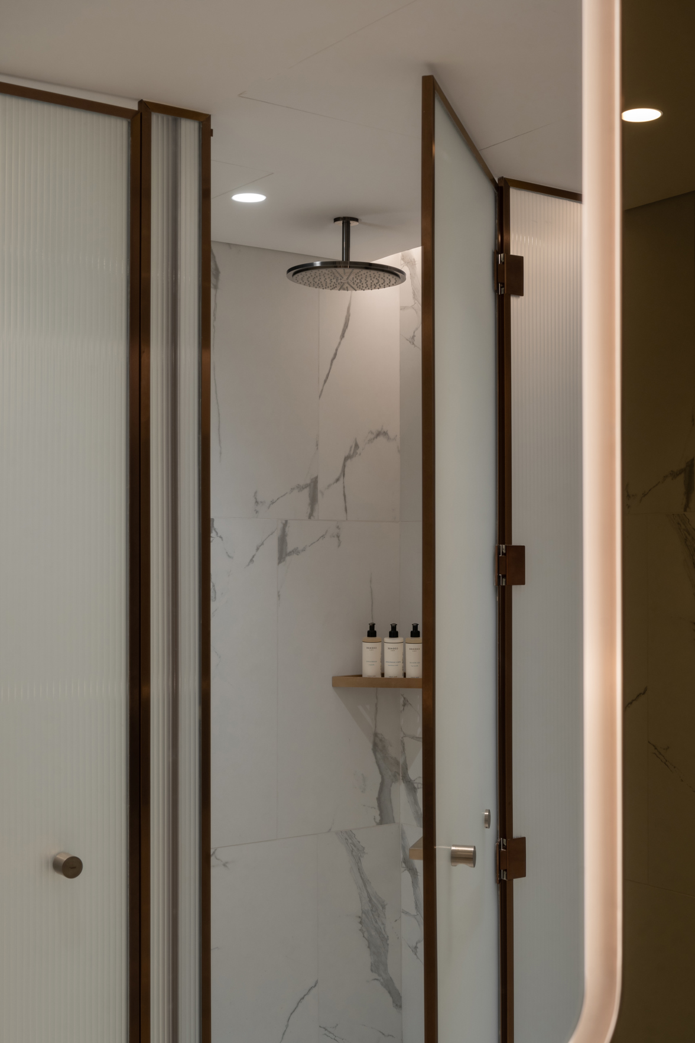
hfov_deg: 29.9
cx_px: 348
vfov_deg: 43.6
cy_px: 522
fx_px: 1303
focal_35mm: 45
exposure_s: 1/2
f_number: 8
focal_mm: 45
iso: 125
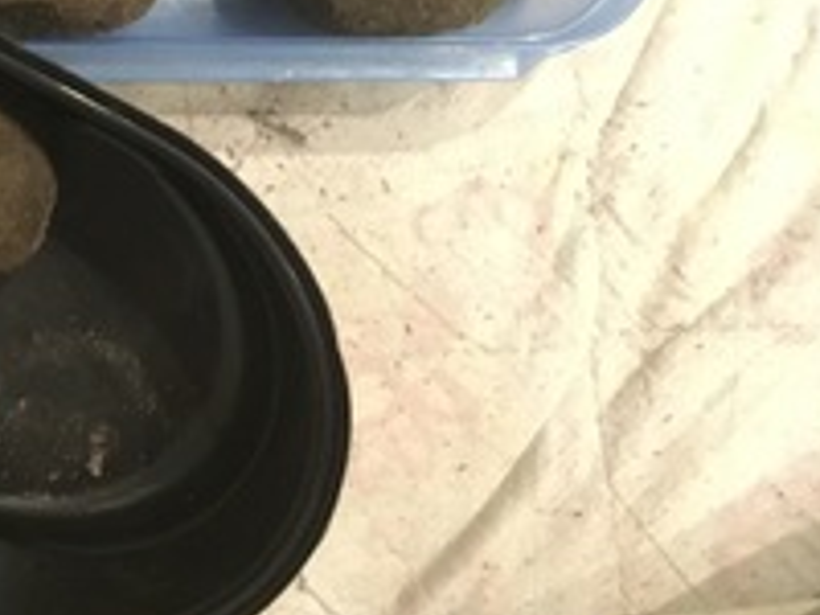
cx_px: 57
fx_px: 1469
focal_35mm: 62
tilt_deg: -84.0
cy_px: 49
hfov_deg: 29.7
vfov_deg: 23.0
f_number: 2.4
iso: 800
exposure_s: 1/17
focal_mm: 3.3
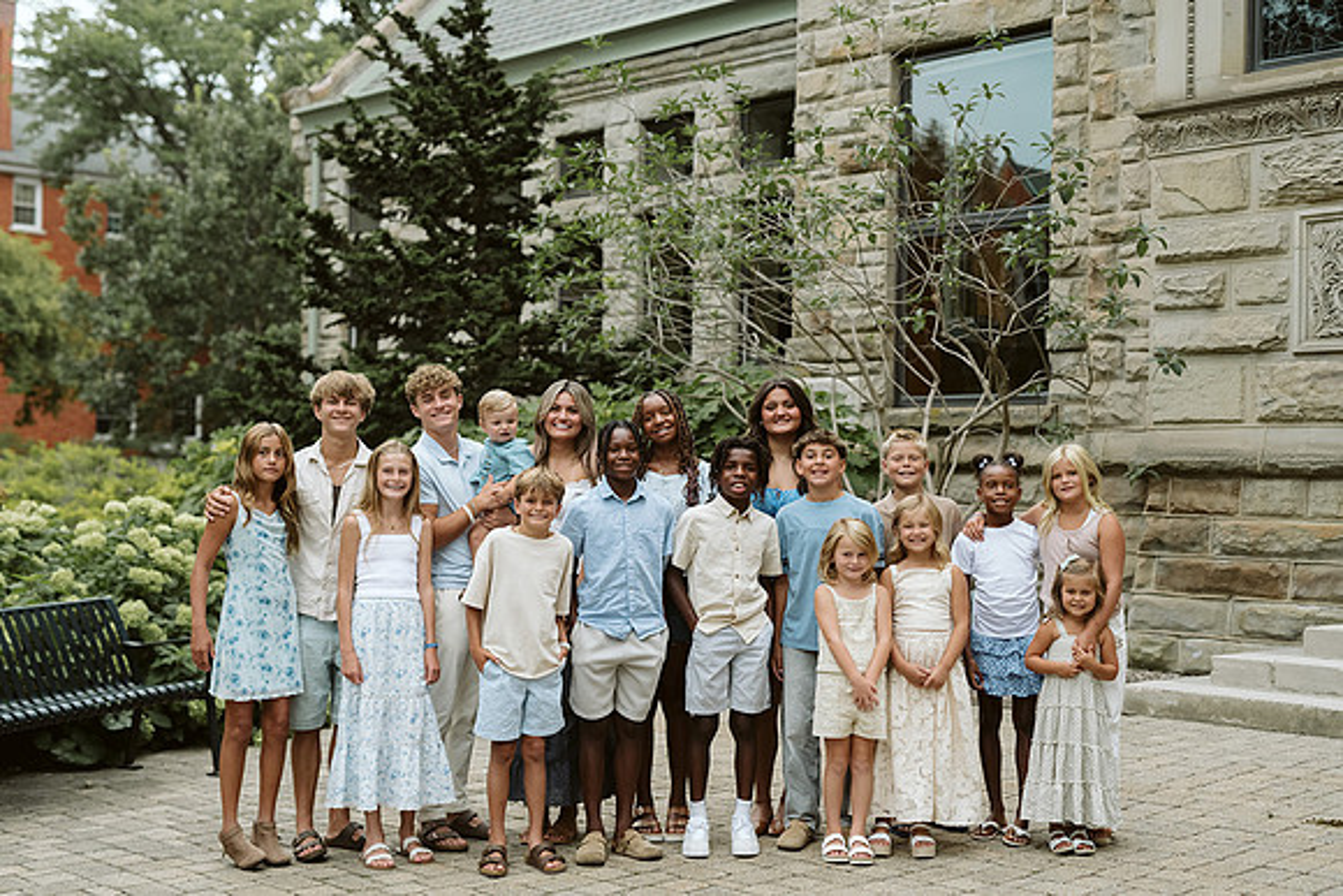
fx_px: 1866
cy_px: 448
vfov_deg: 27.0
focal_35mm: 50
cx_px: 672
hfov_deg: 39.6
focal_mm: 50
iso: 1000
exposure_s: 1/400
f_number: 2.8
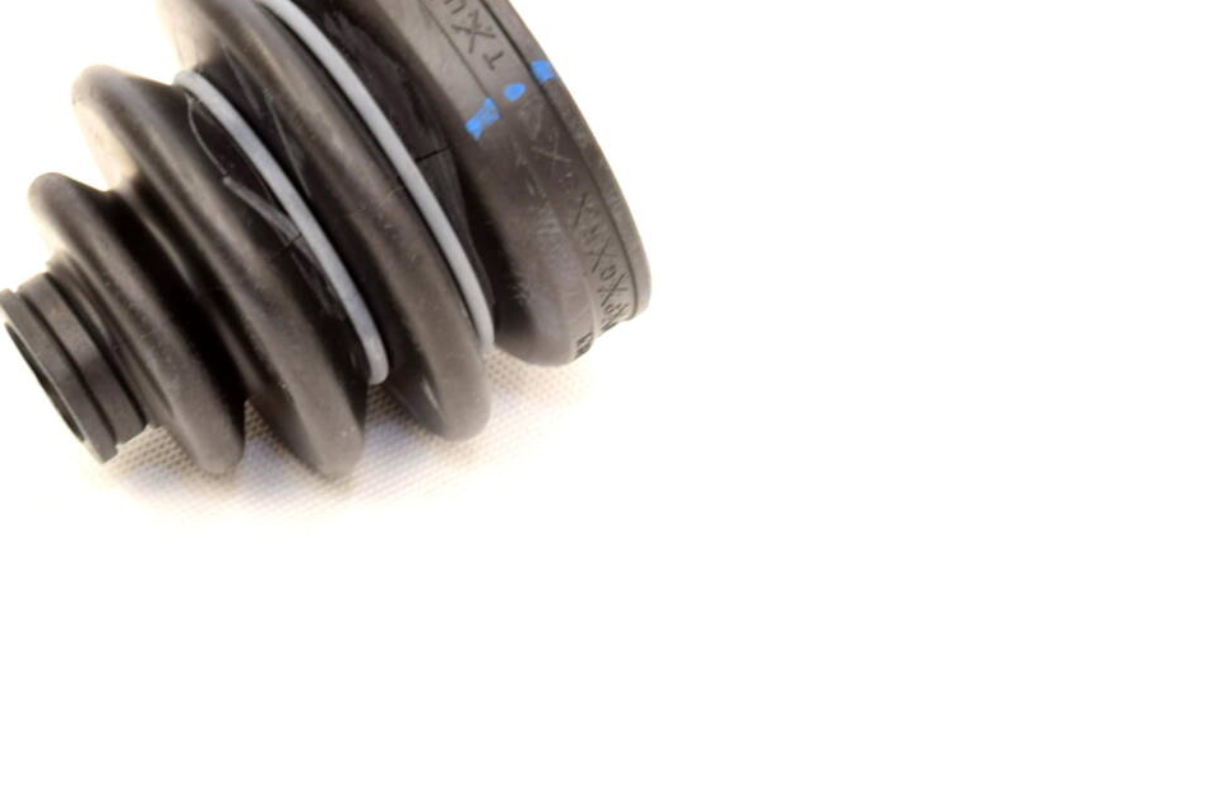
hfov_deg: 15.7
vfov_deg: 10.6
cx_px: 278
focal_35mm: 130
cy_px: 184
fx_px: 4377
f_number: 5.6
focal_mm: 55
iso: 400
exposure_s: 1/80
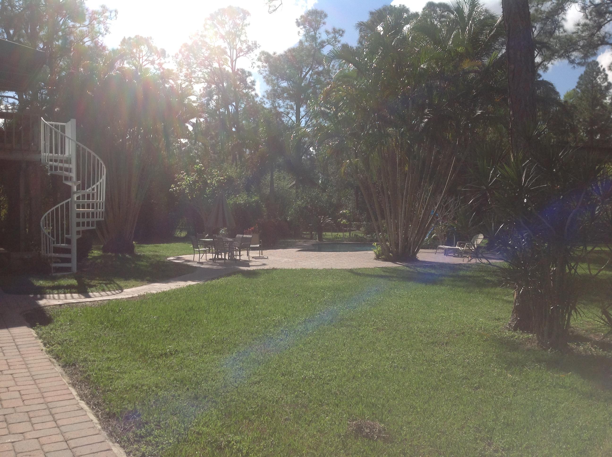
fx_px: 618
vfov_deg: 40.6
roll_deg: -0.1
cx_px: 306
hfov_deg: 52.7
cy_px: 228
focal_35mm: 35
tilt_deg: -0.5
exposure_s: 1/2519
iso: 50
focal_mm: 4.28
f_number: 2.4
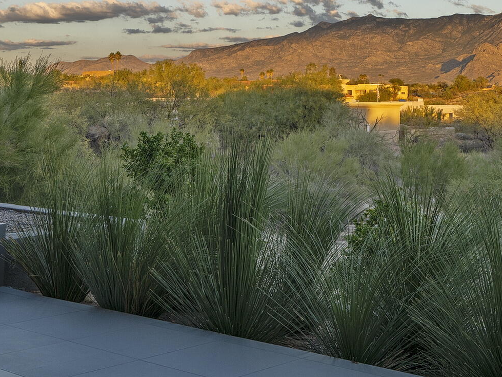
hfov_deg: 29.4
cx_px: 261
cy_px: 97
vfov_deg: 22.1
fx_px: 957
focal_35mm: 66
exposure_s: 1/30
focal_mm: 24
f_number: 9
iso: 100
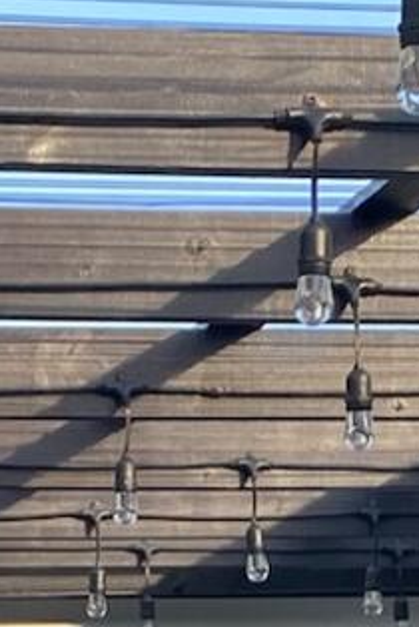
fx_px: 2996
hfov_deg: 8.0
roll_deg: -2.0
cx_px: 108
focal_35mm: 172
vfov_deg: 11.2
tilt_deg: -1.5
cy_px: 1090
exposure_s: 1/493
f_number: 1.8
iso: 32
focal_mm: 4.25
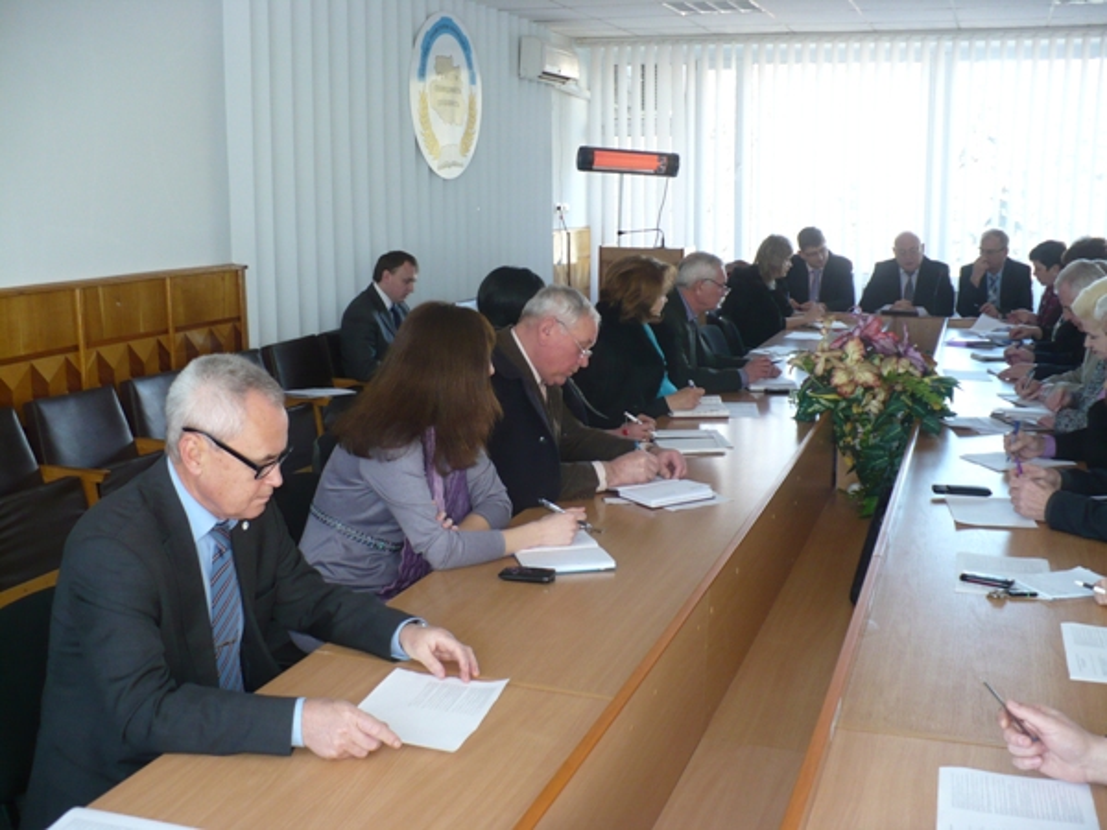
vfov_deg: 38.7
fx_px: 1183
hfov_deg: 50.1
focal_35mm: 37
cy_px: 415
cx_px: 554
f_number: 2.8
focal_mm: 6.1
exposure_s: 1/30
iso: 125
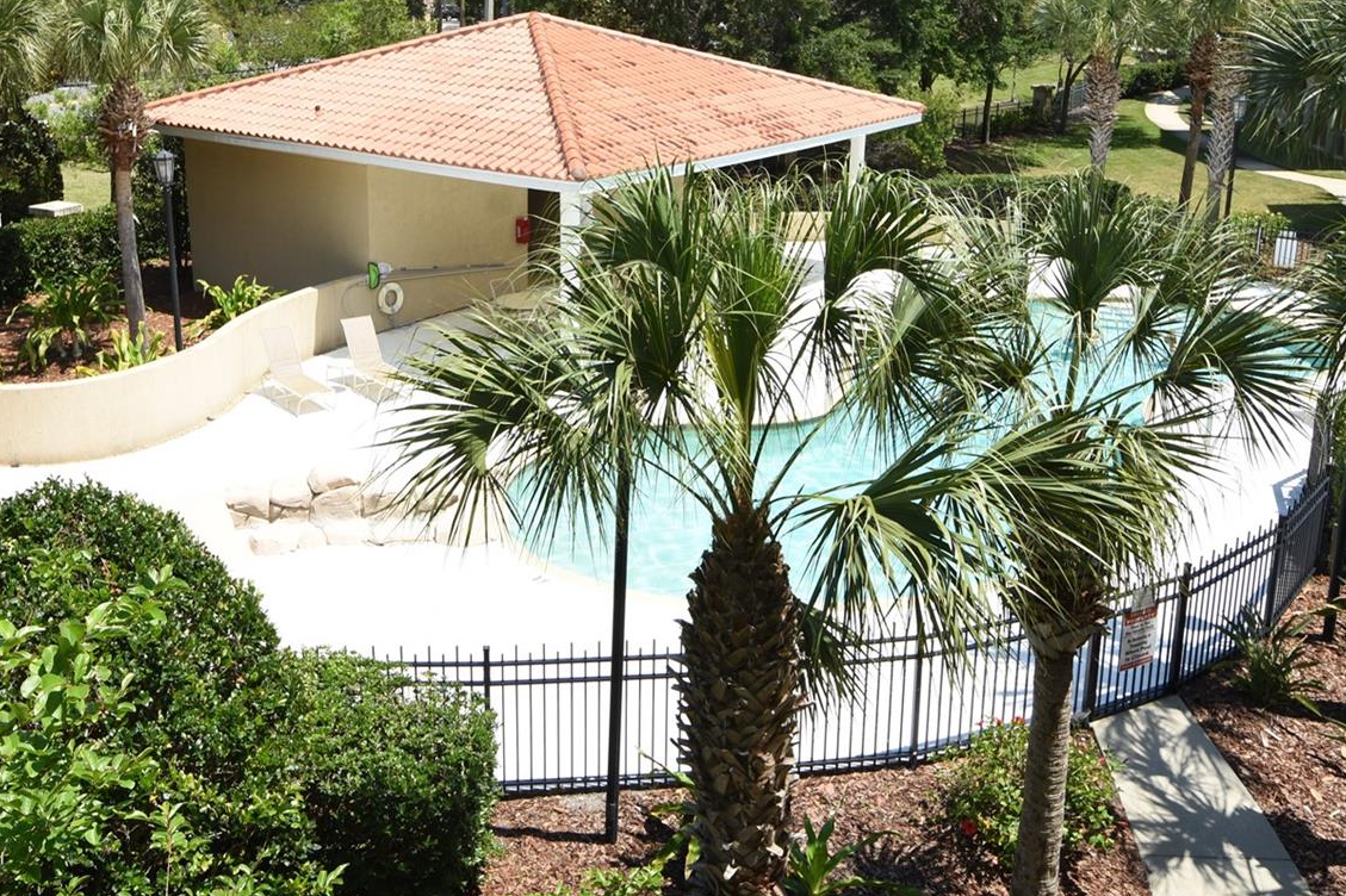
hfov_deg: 55.7
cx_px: 604
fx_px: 1271
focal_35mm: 34
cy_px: 286
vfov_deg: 38.3
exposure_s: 1/200
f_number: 7.1
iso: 100
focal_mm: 16
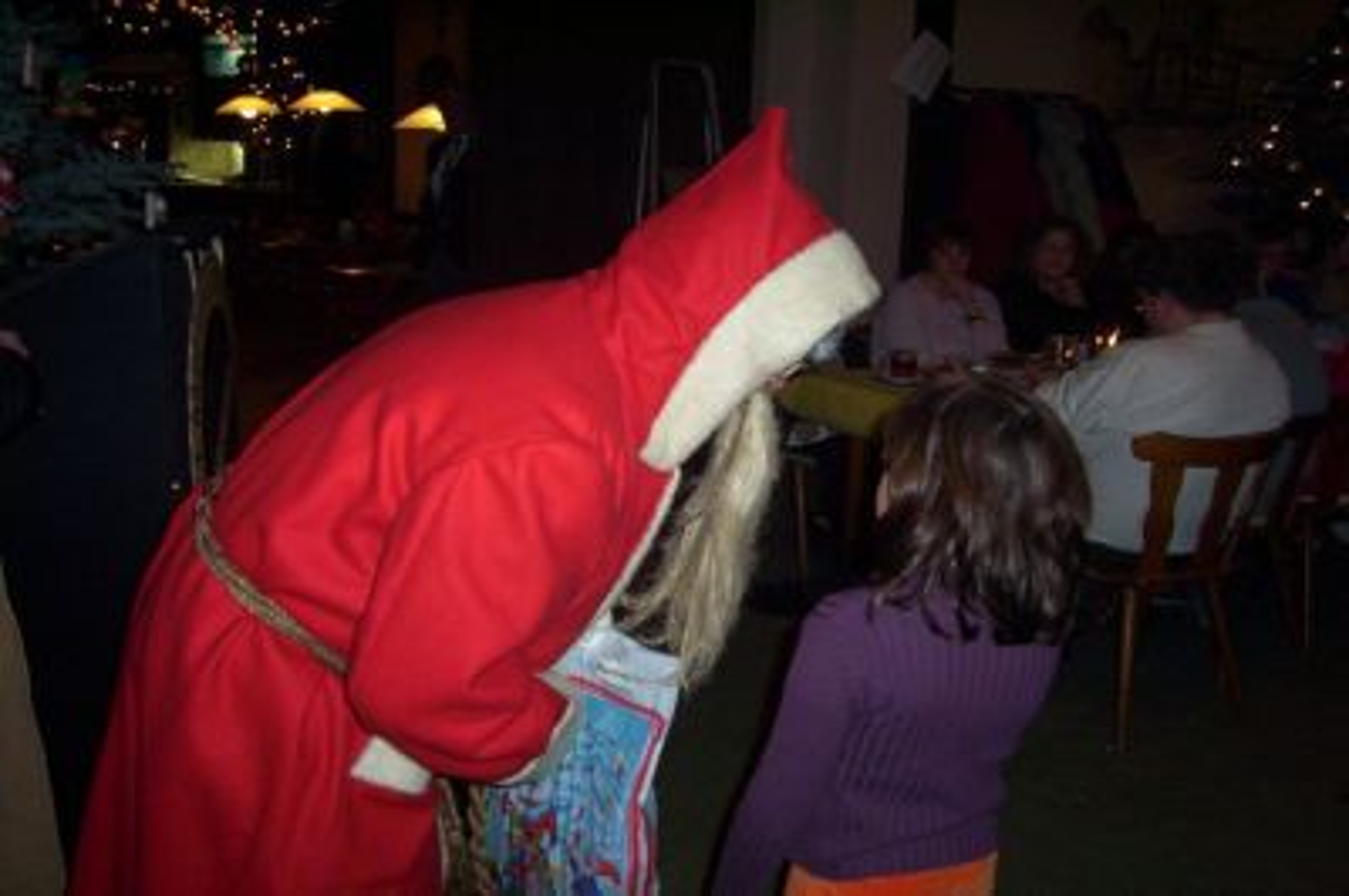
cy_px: 448
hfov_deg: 45.5
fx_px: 1610
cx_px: 674
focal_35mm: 43
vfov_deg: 31.1
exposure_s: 1/60
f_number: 2.73
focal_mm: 5.77
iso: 140
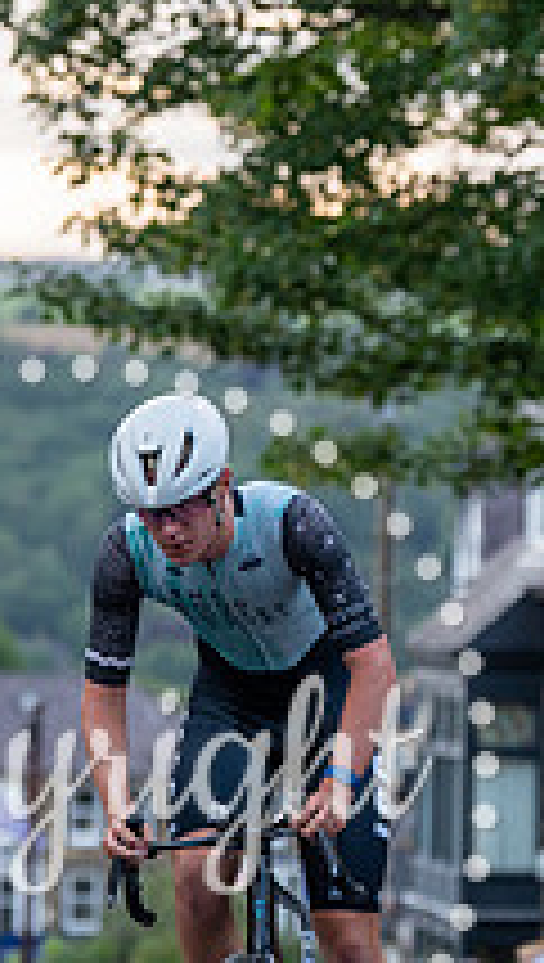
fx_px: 5901
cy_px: 396
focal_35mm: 231
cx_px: 162
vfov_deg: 9.3
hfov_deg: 5.3
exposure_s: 1/640
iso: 1250
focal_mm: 105
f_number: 3.2
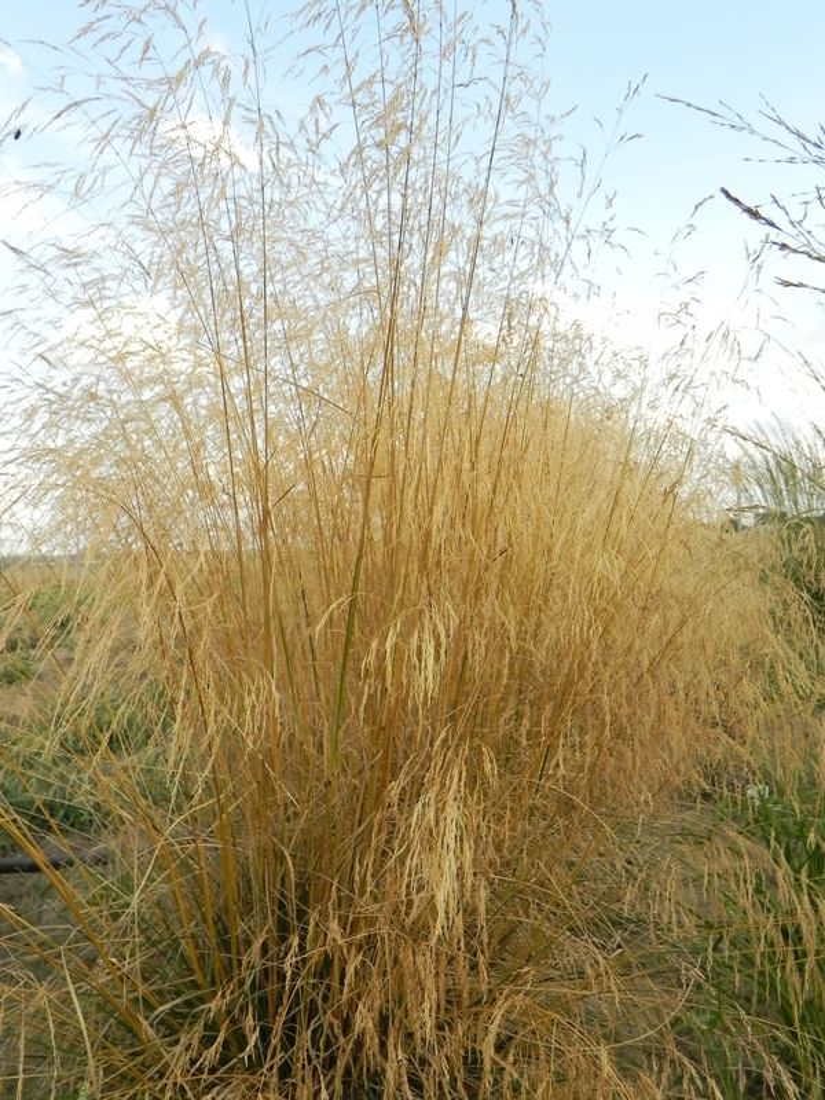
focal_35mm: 33
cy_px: 550
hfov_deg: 42.9
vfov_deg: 55.4
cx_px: 412
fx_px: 1049
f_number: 3.2
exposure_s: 1/500
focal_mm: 5.9
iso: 160
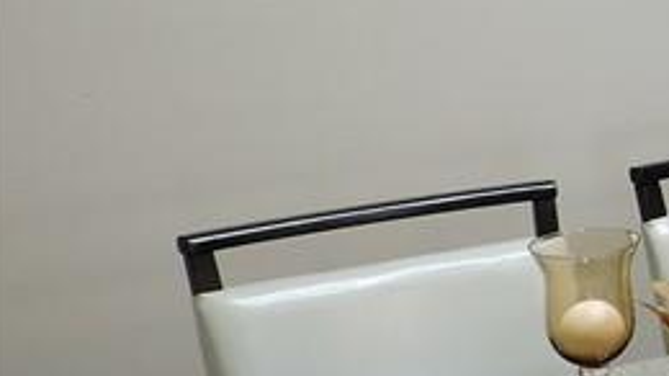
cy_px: 152
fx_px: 1826
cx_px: 1305
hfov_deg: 16.4
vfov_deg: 11.7
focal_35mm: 103
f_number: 3
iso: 200
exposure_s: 1/30
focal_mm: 4.3
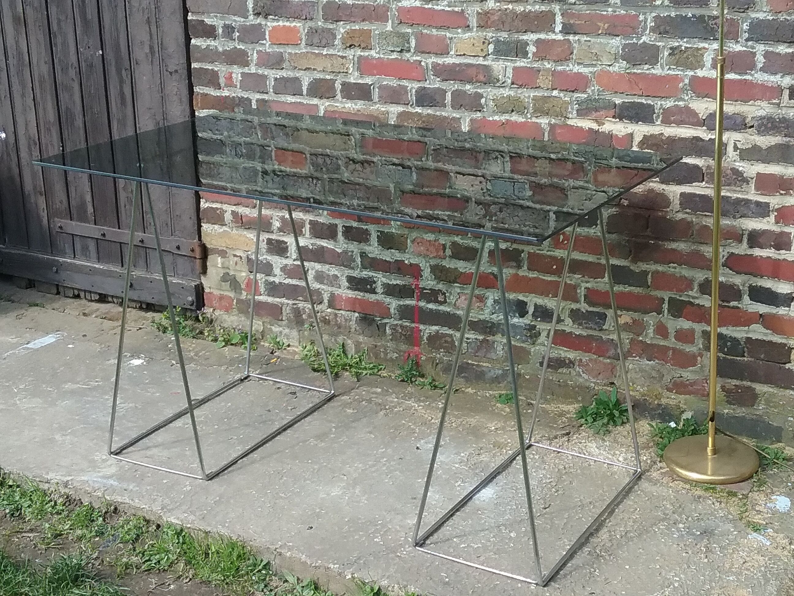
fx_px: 711
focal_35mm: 31
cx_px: 397
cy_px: 298
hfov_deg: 58.4
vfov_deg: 45.4
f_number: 2.2
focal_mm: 3.3
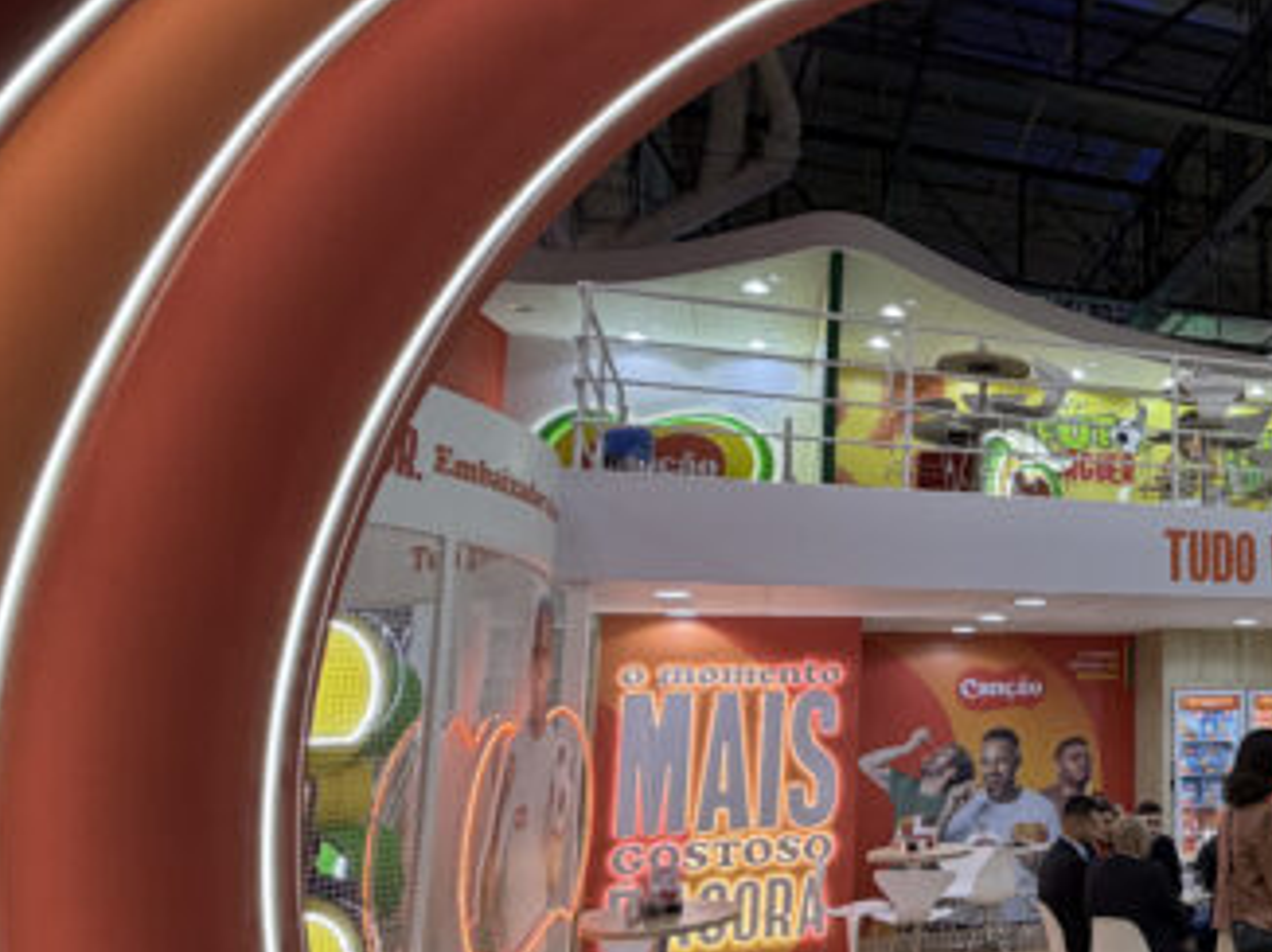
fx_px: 1212
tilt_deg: +8.5
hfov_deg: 45.0
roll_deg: +0.8
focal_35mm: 33
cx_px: 1327
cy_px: 523
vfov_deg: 42.8
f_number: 2.2
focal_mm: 2.22
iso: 125
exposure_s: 1/120
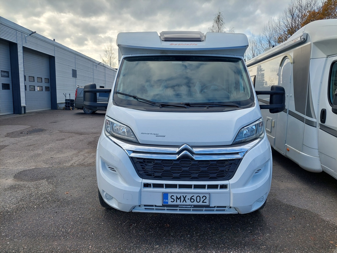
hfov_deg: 69.4
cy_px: 126
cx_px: 168
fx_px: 243
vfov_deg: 54.9
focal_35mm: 25
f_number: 1.8
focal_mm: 5.23
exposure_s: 1/515
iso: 40
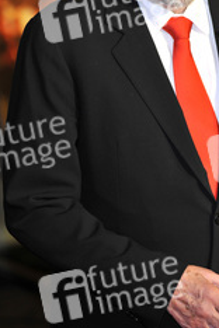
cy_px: 80
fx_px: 2418
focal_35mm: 265
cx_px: 152
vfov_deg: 7.8
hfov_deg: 5.2
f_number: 4
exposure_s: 1/250
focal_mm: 155
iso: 1000
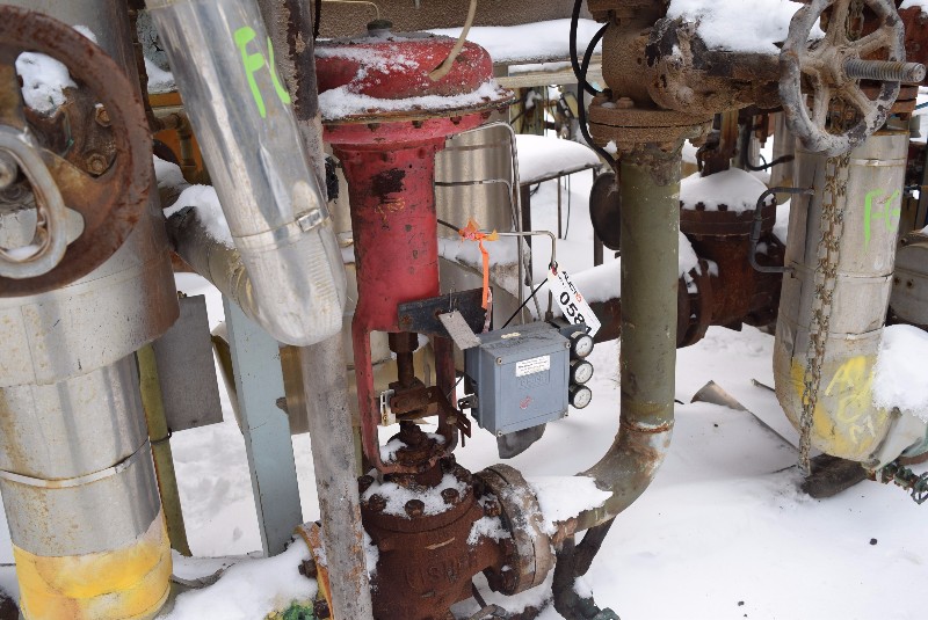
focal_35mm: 32
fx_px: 813
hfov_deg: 59.4
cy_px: 310
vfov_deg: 41.8
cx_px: 464
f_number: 5.6
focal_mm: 21
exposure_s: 1/125
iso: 400
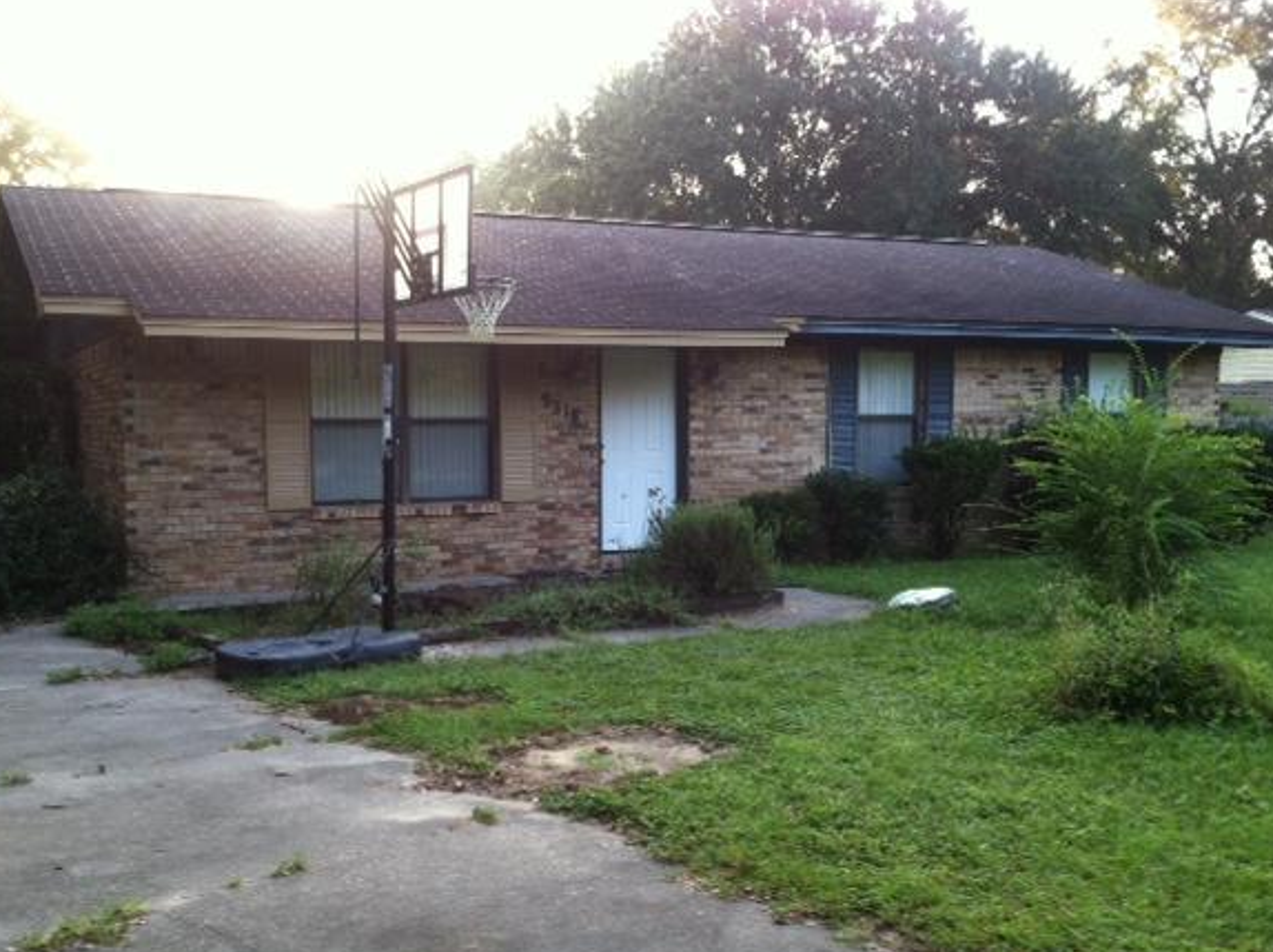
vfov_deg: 36.7
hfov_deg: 47.9
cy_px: 519
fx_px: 1432
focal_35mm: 39
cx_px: 577
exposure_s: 1/60
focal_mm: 3.85
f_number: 2.8
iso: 80
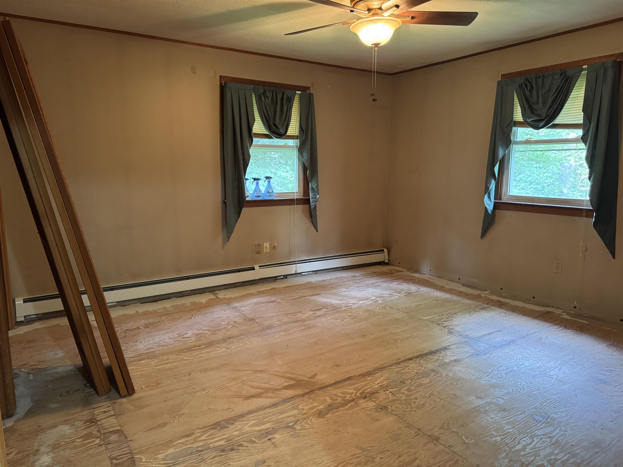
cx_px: 312
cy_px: 234
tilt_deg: -8.7
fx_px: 432
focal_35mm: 24
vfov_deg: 56.8
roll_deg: -0.2
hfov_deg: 71.6
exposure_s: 1/40
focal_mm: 6.76
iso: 640
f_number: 1.78
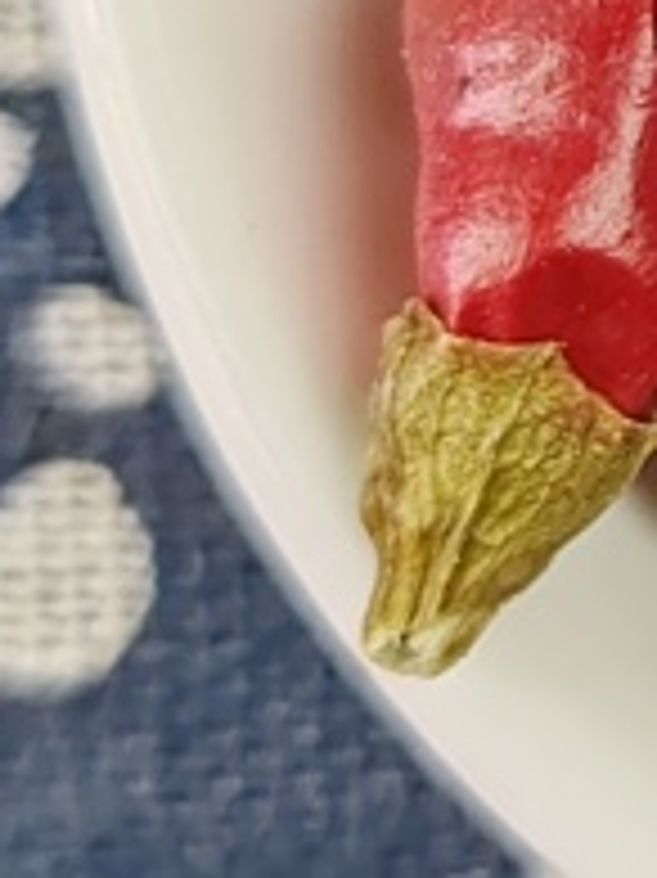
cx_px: 1665
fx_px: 4585
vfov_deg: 10.7
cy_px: -286
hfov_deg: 7.6
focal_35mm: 181
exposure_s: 1/100
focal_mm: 6.14
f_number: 1.8
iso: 500
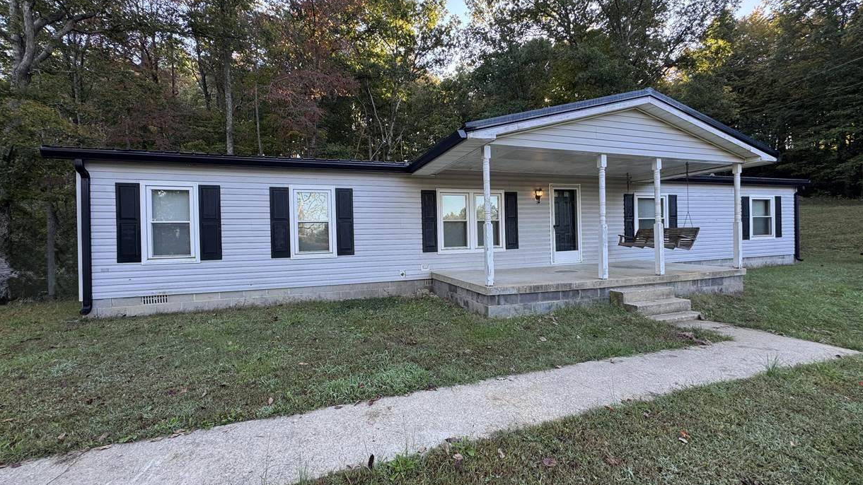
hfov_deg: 99.4
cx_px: 429
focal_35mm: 16
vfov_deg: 67.1
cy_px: 240
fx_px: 366
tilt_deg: -0.8
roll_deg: +1.2
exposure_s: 1/99
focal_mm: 2.22
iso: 40
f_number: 2.2
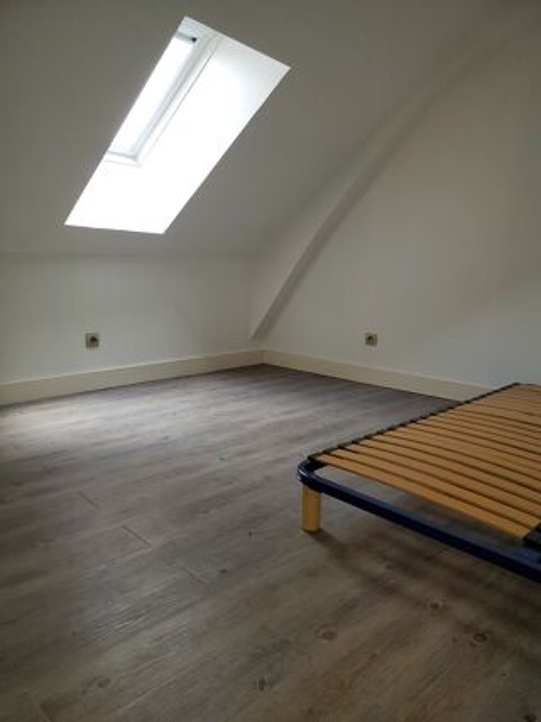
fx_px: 542
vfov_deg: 67.3
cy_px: 361
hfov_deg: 53.0
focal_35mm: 26
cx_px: 270
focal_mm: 4.3
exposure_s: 1/50
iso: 80
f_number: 2.4
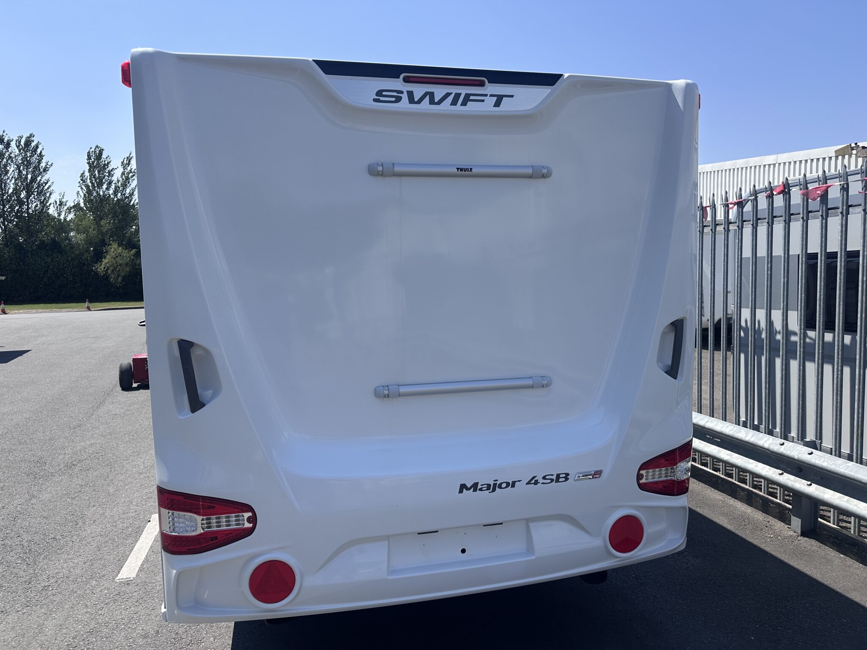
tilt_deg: -3.0
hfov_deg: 71.6
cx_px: 434
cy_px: 325
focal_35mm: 24
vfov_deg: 56.8
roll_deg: +1.5
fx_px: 601
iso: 80
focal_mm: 6.86
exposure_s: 1/4348
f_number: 1.78
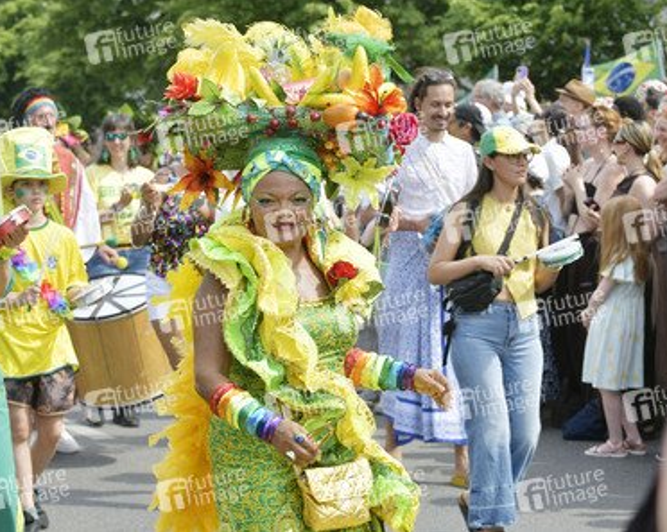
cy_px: 267
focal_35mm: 91
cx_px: 334
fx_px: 1795
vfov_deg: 16.9
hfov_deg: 21.1
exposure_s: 1/250
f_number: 6.3
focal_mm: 80
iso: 160
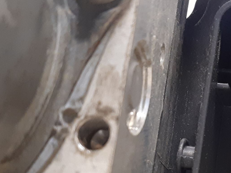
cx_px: 219
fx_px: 347
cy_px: 156
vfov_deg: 27.0
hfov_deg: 34.2
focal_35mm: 52
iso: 250
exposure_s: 1/25
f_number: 1.7
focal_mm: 3.93
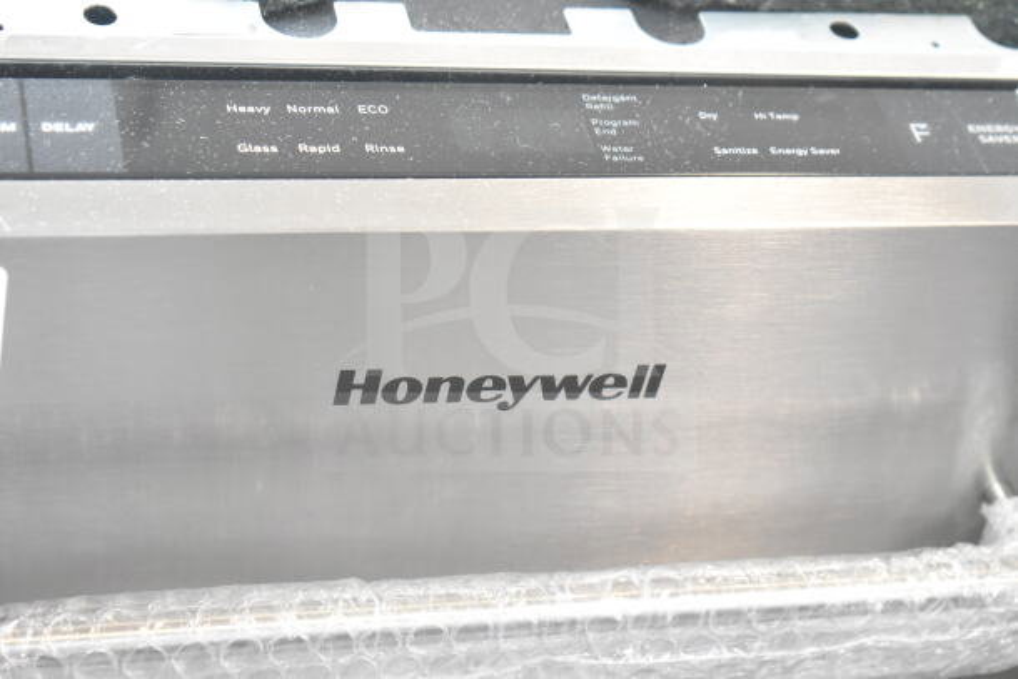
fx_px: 2333
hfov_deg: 24.6
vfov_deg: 16.6
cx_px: 509
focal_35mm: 82
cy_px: 340
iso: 4000
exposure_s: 1/100
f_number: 5.6
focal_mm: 55
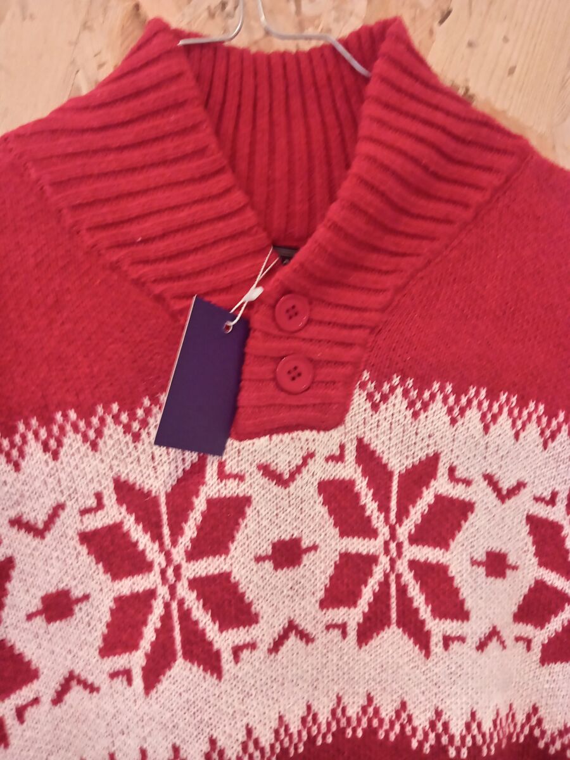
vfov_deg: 65.3
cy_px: 380
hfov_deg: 51.4
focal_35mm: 27
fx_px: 593
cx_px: 285
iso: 1649
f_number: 1.8
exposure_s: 1/16.7
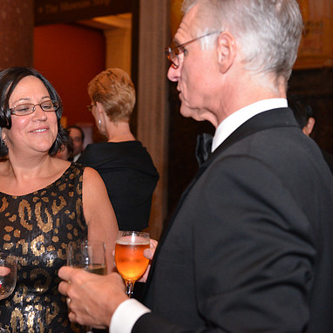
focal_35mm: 62
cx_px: 126
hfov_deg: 27.6
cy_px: 166
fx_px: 675
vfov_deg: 27.7
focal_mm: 48
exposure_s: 1/60
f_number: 3.5
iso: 3200
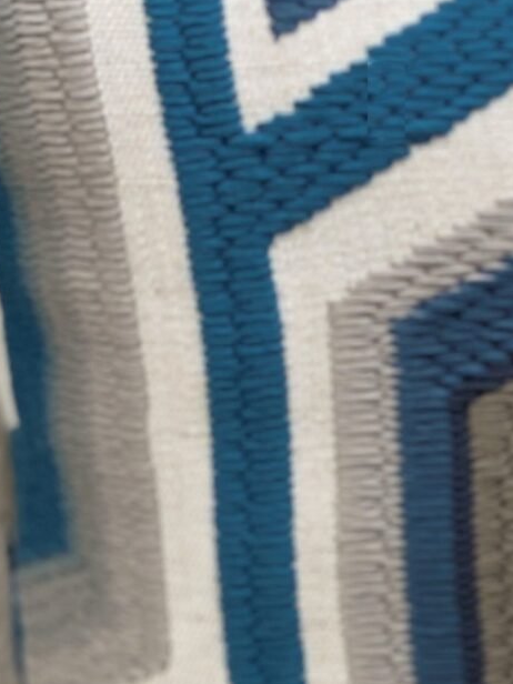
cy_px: 344
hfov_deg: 6.8
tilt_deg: -26.2
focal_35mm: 216
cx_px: 694
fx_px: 4268
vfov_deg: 9.2
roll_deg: -3.7
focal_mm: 6
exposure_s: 1/122
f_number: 2
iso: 25
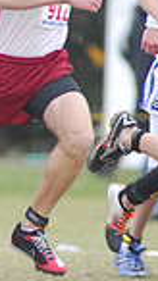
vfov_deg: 1.2
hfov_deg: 0.6
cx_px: -339
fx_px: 13966
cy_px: 56
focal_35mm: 1873
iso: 800
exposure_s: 1/500
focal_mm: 300
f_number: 4
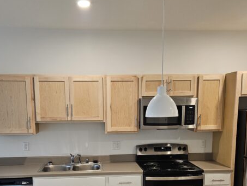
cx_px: 109
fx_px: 278
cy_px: 141
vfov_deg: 35.9
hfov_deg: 47.8
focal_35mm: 39
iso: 320
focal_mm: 5.4
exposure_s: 1/120
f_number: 1.8
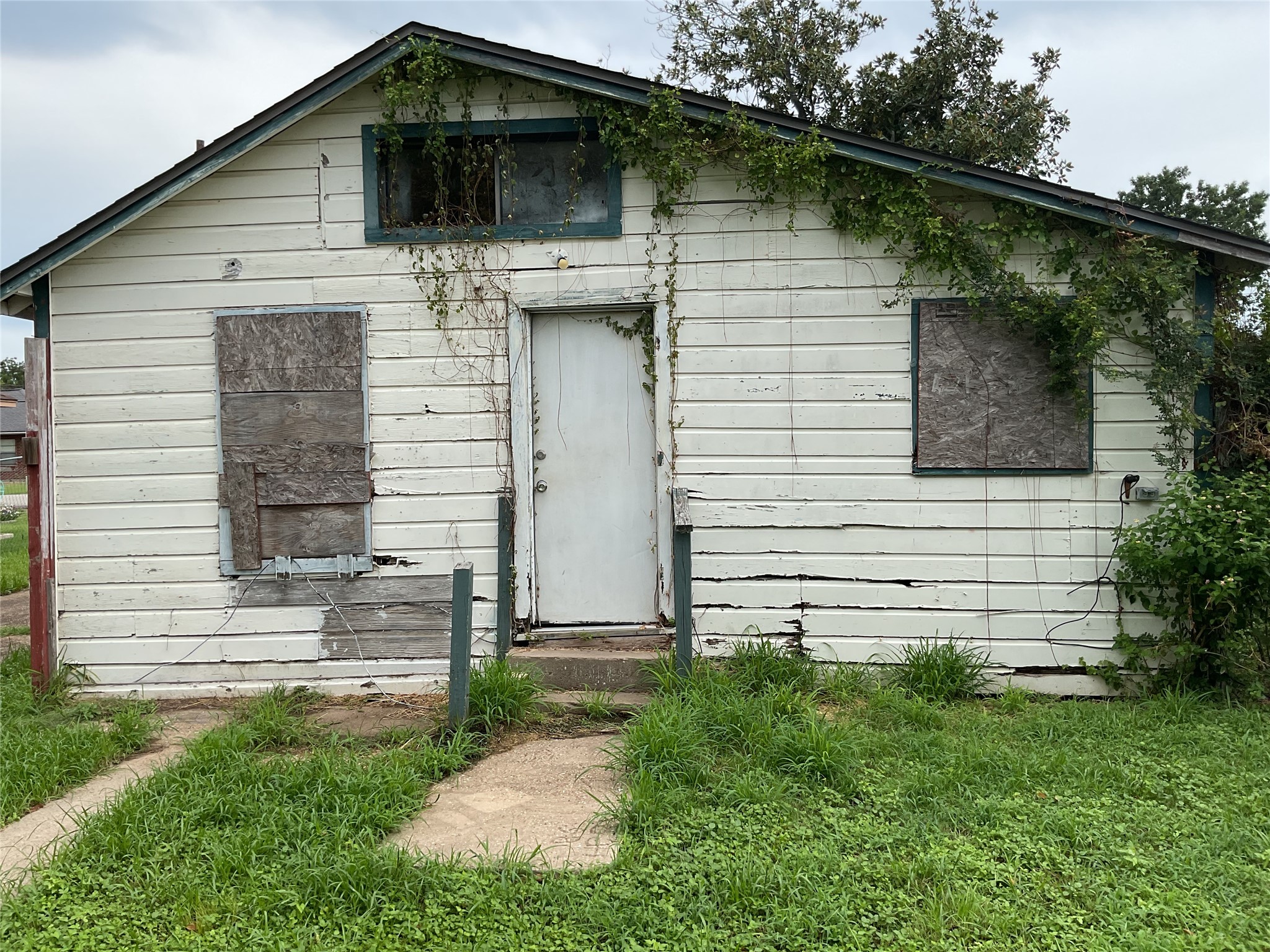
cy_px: 476
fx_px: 1064
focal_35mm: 29
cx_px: 635
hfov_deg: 61.7
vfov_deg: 48.2
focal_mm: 3
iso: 16
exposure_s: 1/1221
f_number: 1.8
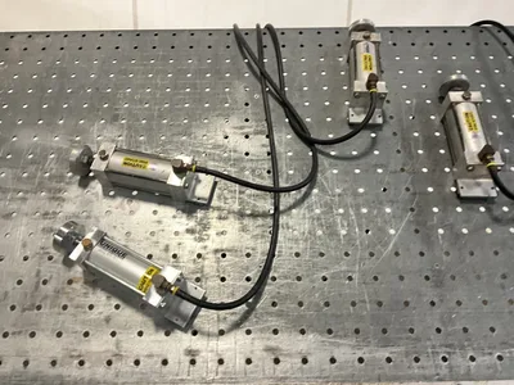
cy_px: 192
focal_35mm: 29
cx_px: 257
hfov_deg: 61.7
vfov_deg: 48.2
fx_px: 431
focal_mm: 3
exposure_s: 1/33
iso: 320
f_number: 1.8
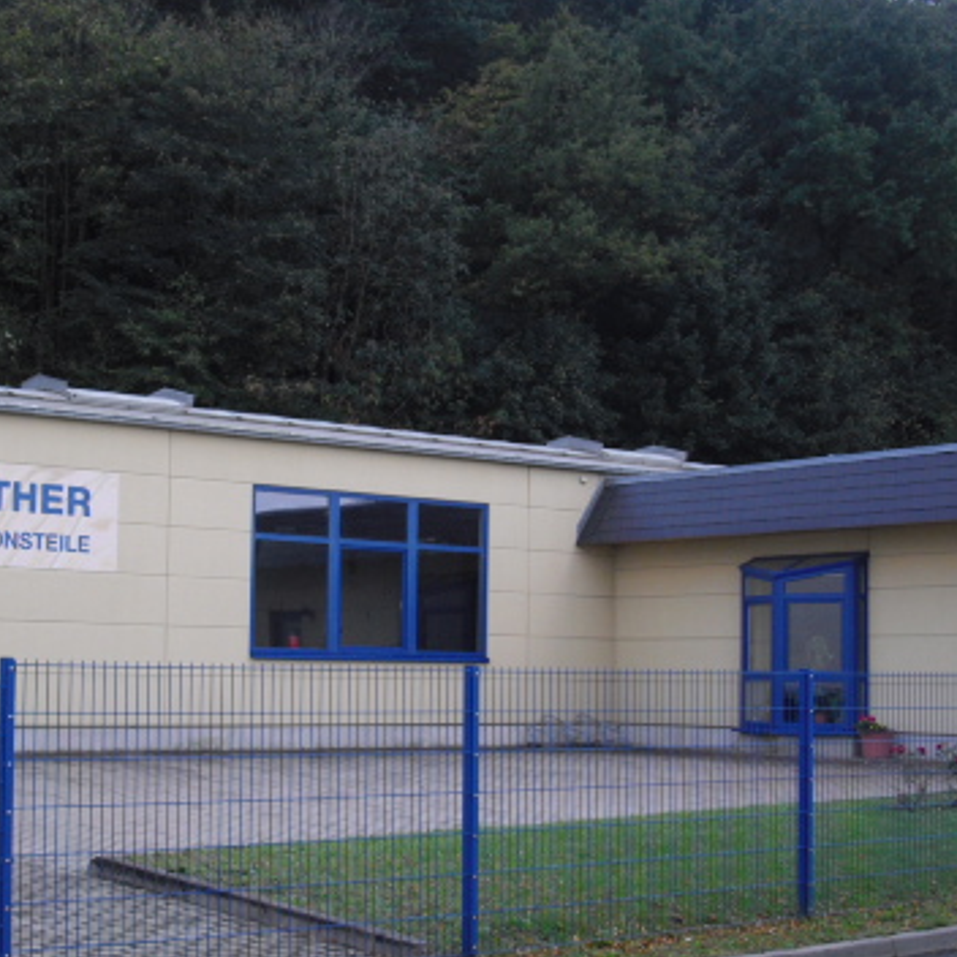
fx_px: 1908
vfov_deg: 28.2
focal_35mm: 61
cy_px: 503
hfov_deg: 28.1
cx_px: 402
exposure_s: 1/320
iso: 100
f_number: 2.8
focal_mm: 6.2
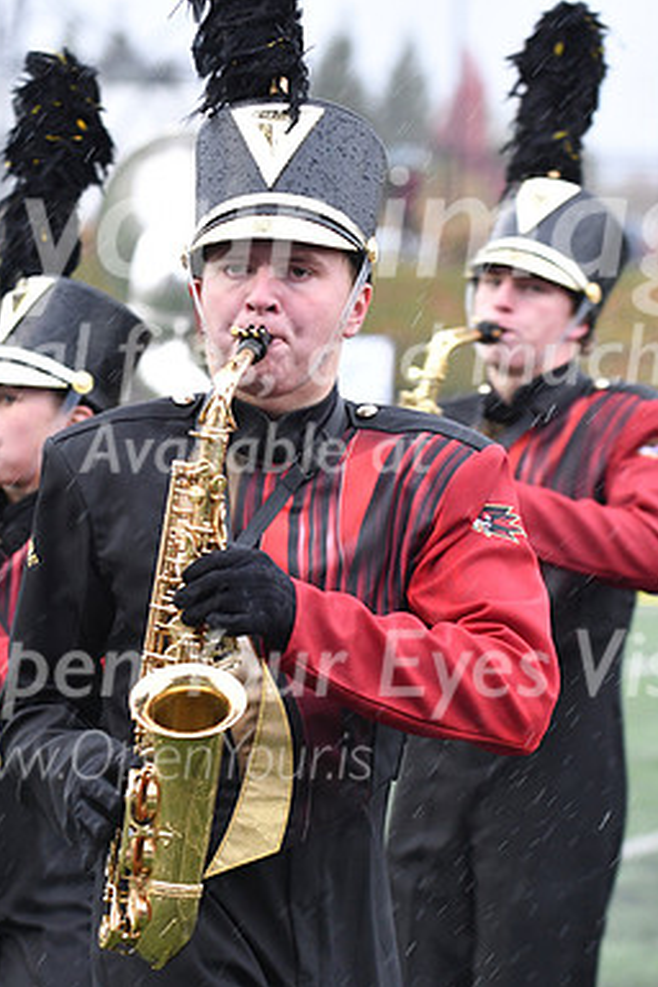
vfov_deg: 8.3
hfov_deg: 5.5
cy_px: 492
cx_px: 257
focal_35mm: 249
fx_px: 6826
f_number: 4
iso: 1000
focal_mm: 110
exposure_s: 1/400
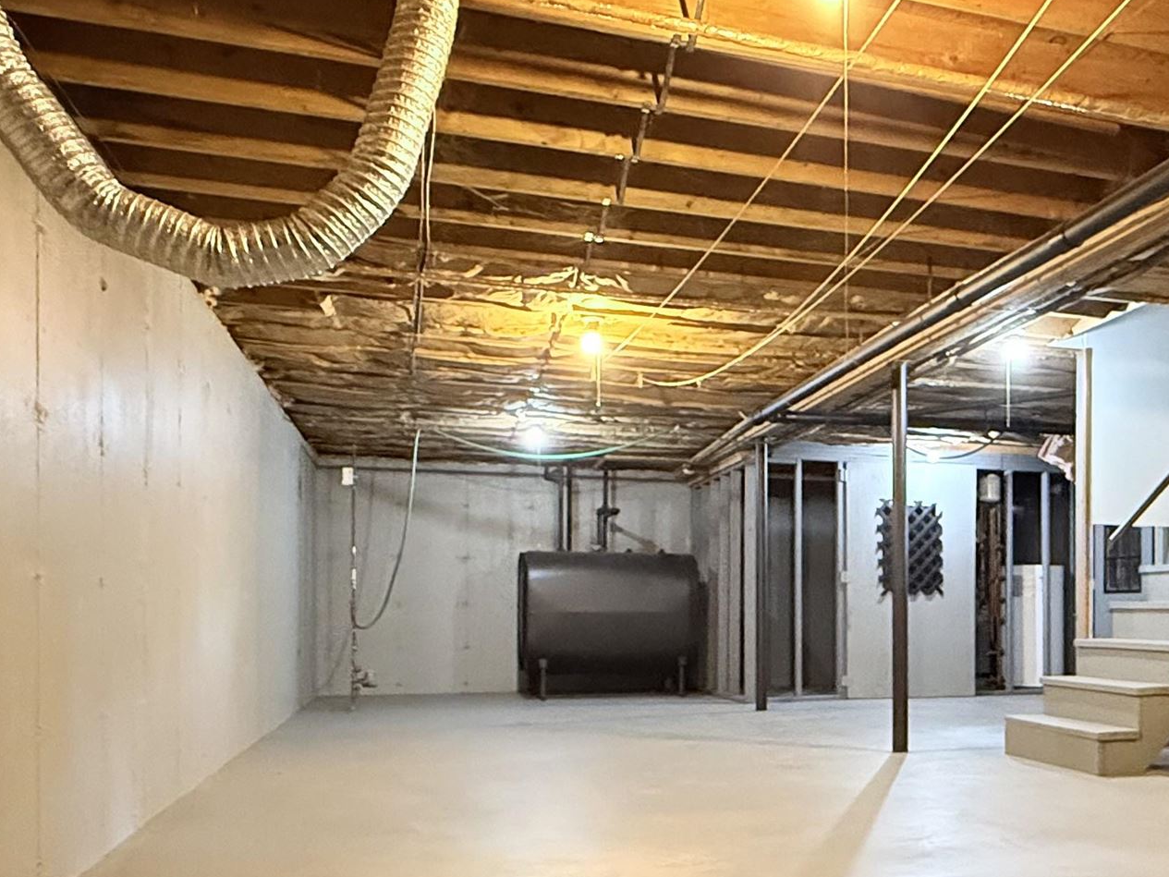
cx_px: 866
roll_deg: +0.3
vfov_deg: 41.1
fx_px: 1148
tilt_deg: +0.4
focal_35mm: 34
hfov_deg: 51.8
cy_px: 610
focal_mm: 2.22
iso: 1000
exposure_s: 1/40
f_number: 2.2
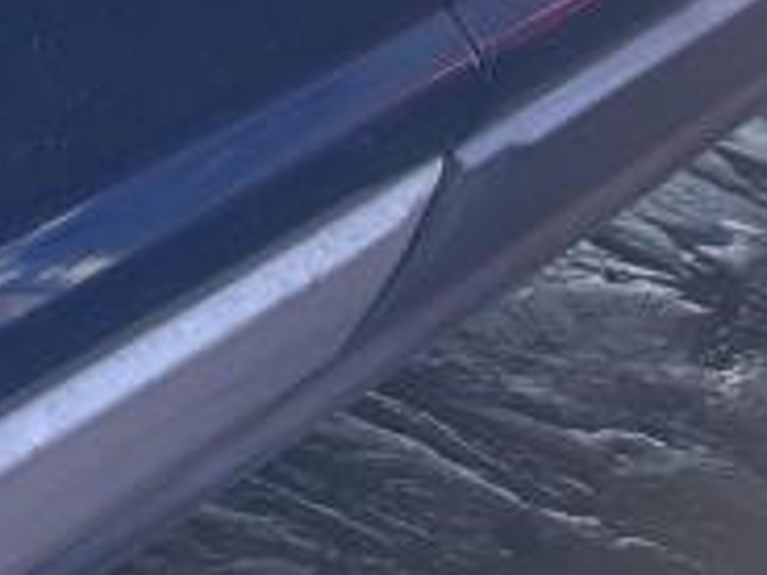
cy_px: -433
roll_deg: -2.8
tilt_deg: -19.4
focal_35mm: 113
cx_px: -367
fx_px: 2504
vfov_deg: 12.1
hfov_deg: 16.0
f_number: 1.5
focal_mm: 5.7
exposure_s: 1/431
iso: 50
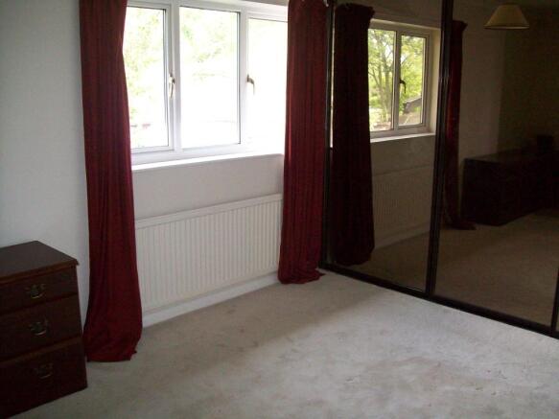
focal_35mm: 36
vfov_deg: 39.6
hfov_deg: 51.4
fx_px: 581
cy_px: 210
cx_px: 280
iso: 200
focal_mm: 6
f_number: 2.7
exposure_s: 1/64
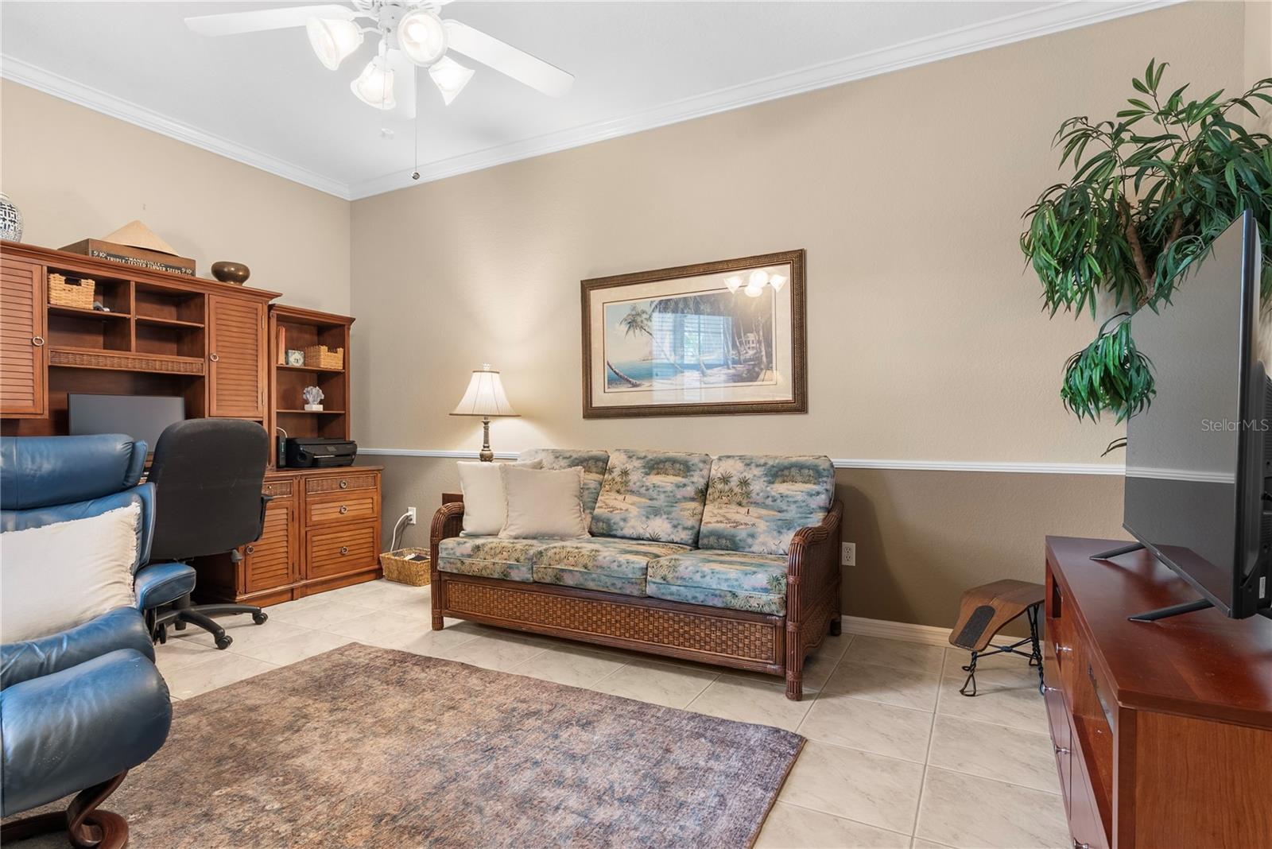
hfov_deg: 90.0
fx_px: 636
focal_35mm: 18
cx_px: 636
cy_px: 424
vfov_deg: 67.4
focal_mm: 18
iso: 100
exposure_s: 2.5
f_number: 10
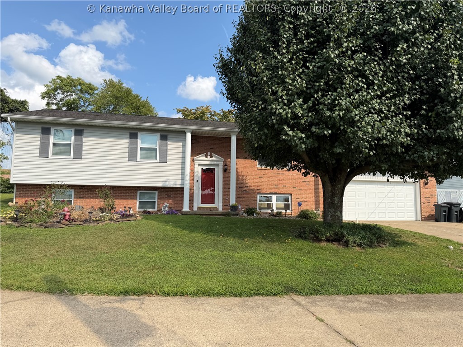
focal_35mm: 24
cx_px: 232
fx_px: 321
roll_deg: -0.9
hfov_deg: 71.6
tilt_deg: +5.6
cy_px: 174
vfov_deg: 56.8
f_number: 1.78
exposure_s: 1/4405
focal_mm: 6.76
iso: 80
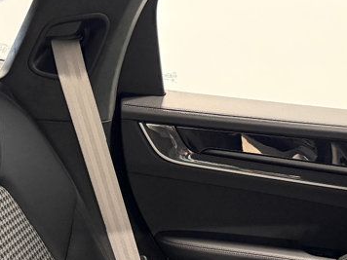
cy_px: 241
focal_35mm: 69
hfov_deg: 27.9
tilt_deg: -18.2
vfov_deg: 20.8
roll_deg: -3.6
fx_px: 692
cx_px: 248
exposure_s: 1/40
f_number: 1.78
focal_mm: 6.76
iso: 800
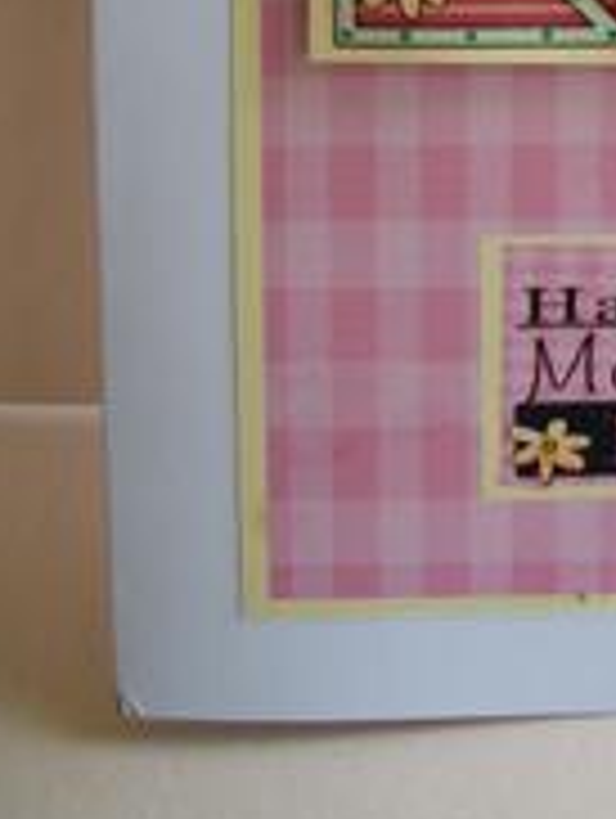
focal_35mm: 79
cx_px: 731
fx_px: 1870
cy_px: -158
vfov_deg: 22.7
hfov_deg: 17.8
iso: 80
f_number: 2.9
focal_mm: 5.7
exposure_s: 1/50
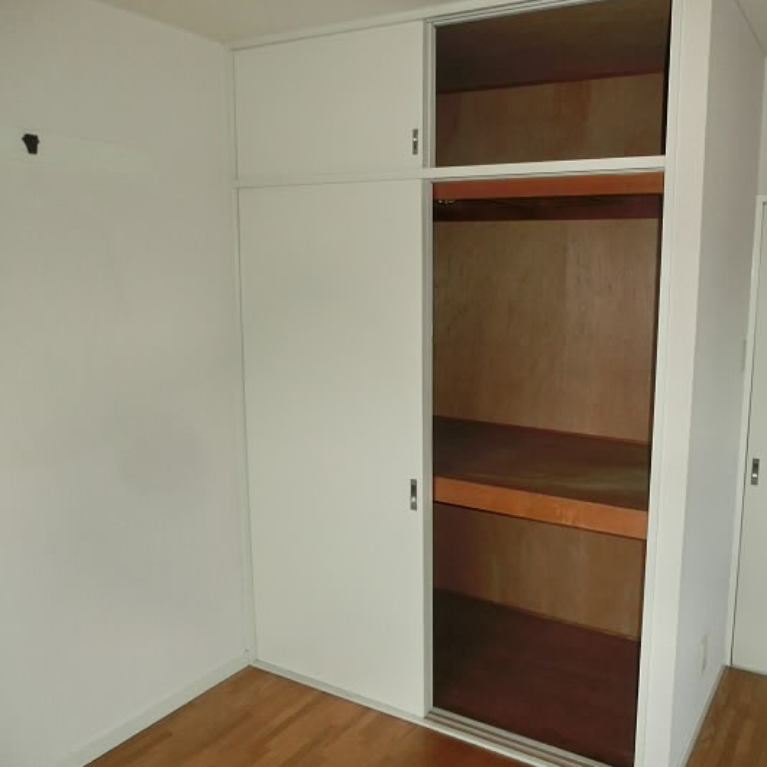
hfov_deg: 54.7
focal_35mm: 29
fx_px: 727
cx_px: 500
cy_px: 380
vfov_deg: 55.6
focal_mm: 4.24
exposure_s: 1/60
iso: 400
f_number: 3
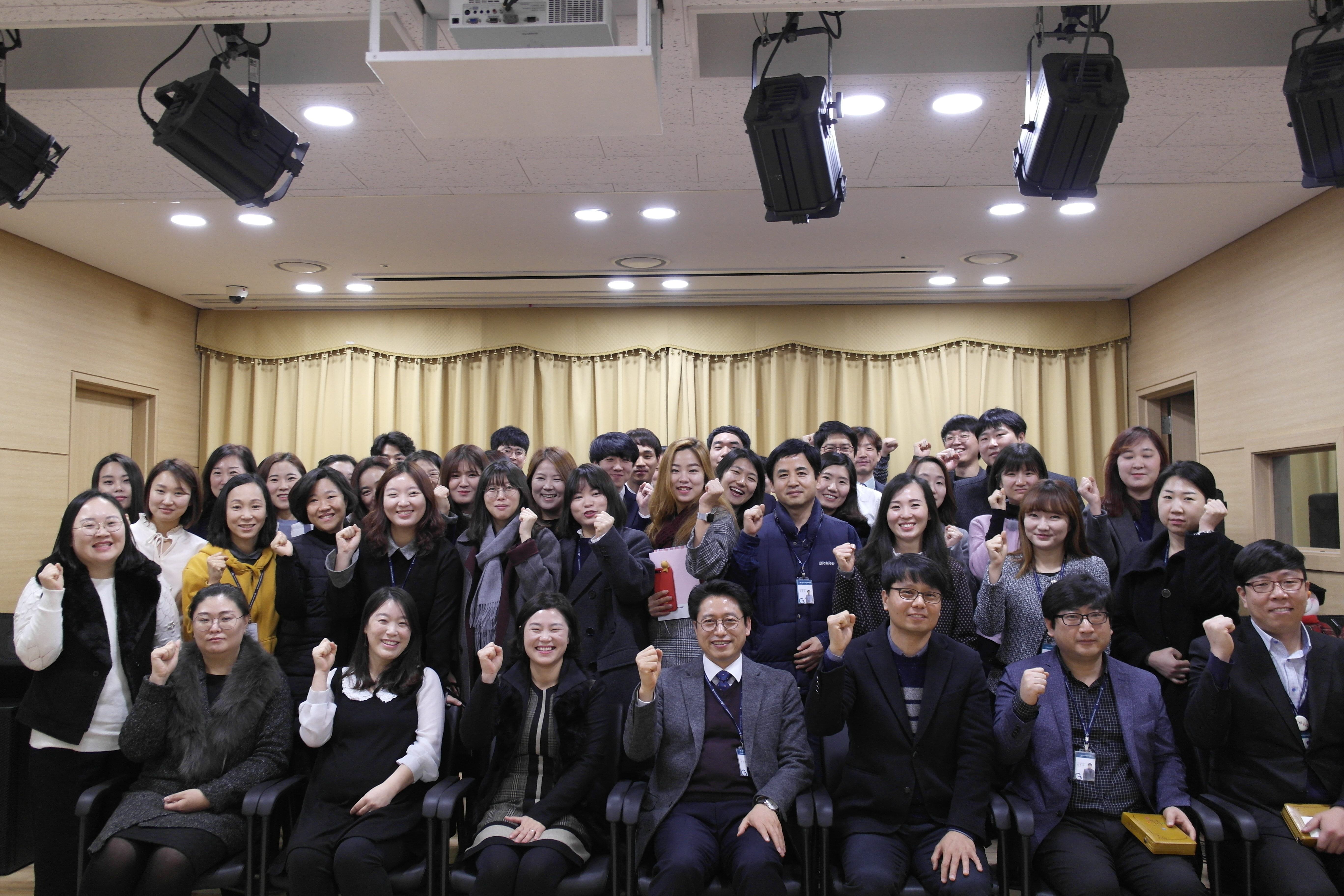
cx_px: 672
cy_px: 448
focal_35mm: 30
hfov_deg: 61.9
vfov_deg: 43.6
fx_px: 1120
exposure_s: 1/30
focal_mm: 20
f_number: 3.5
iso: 400
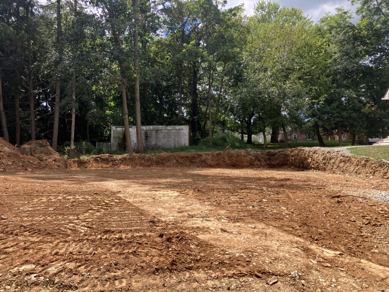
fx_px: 315
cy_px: 146
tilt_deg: +2.0
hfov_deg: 63.4
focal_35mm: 28
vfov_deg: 49.7
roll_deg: +0.2
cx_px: 194
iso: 32
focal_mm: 3.99
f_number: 1.8
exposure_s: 1/796
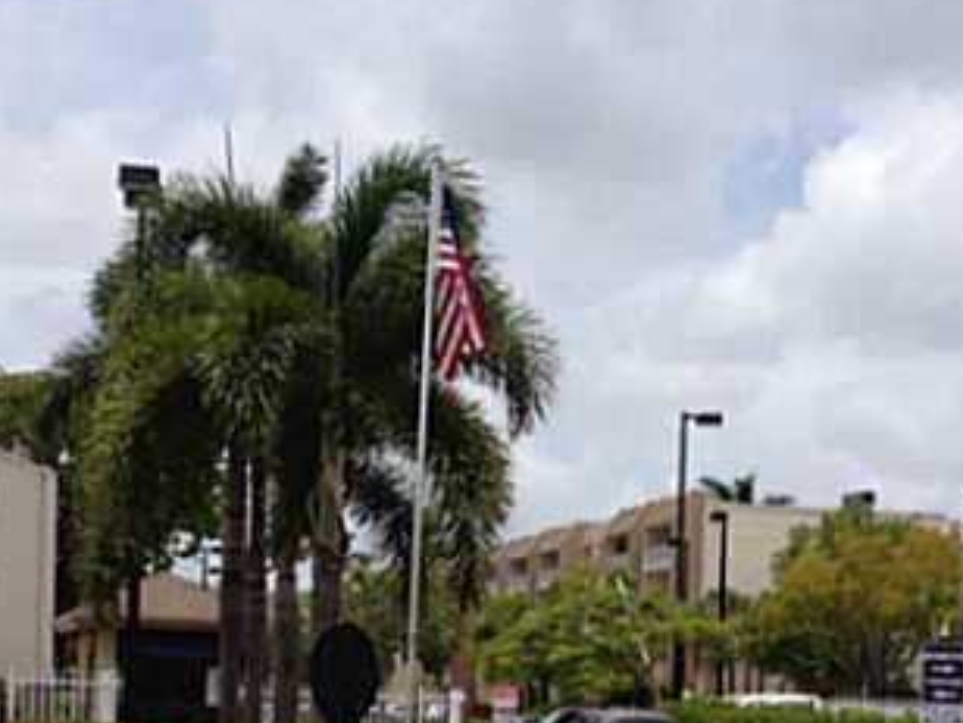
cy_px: 745
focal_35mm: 91
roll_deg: -2.2
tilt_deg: -3.9
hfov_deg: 21.5
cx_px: 535
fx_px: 2532
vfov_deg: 15.9
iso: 50
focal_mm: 4.28
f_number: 2.4
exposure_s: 1/2762
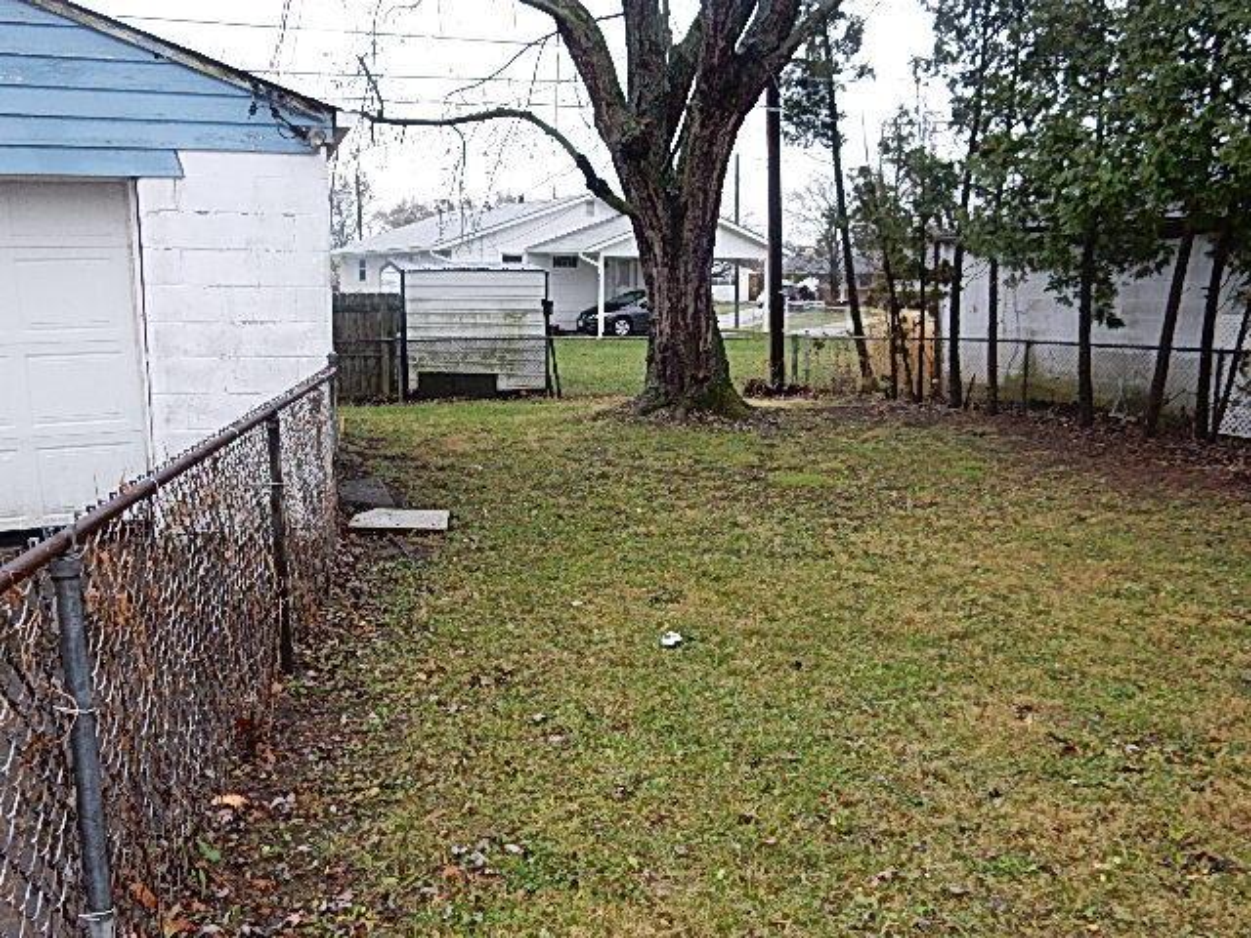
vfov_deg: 46.8
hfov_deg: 60.0
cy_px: 469
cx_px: 626
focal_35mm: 30
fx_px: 1084
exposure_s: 1/30
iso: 250
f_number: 4
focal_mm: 5.4
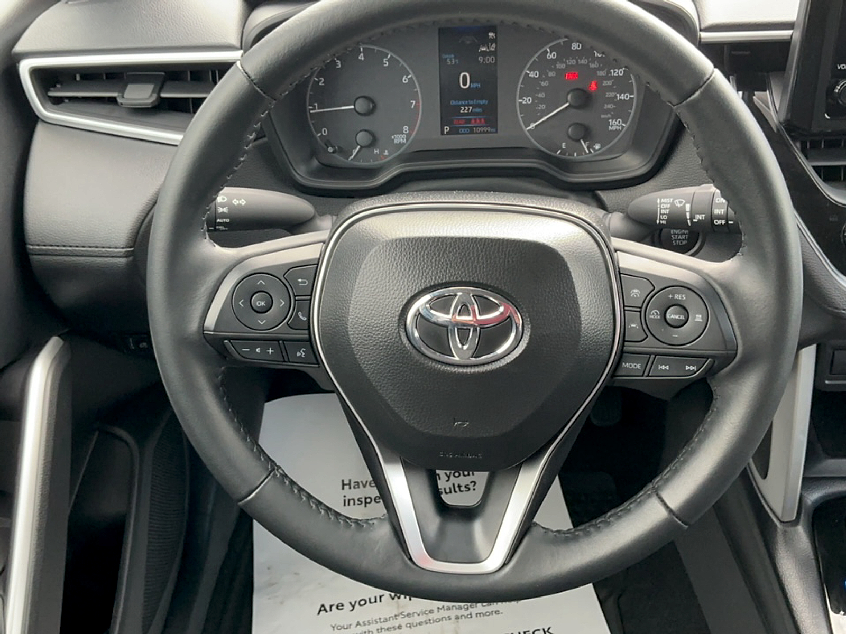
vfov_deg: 46.8
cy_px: 317
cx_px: 423
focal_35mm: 30
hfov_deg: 60.0
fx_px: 733
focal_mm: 3
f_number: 1.8
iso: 80
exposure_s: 1/60
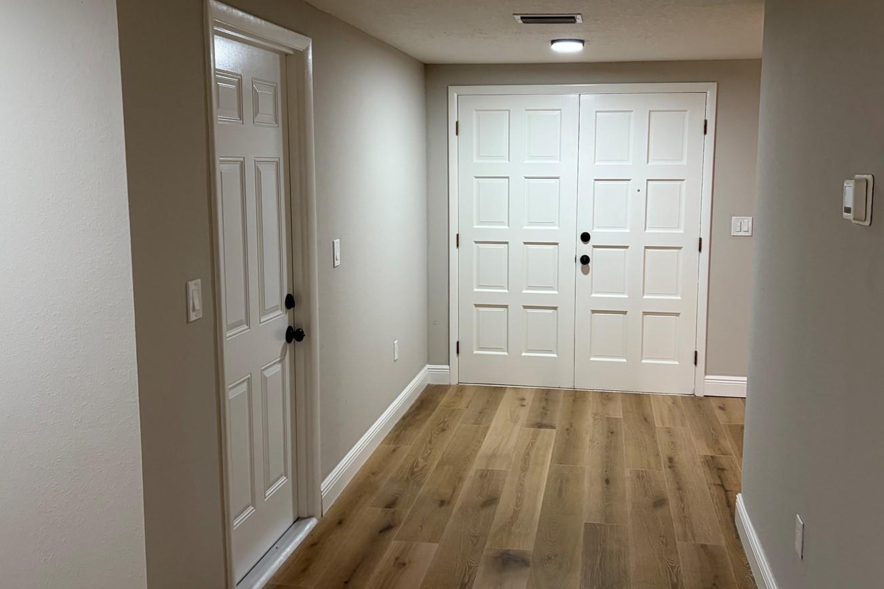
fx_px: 810
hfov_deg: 57.1
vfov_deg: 39.9
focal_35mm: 33
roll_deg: -1.0
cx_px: 493
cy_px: 272
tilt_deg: -8.0
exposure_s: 1/60
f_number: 1.6
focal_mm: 5.96
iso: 160
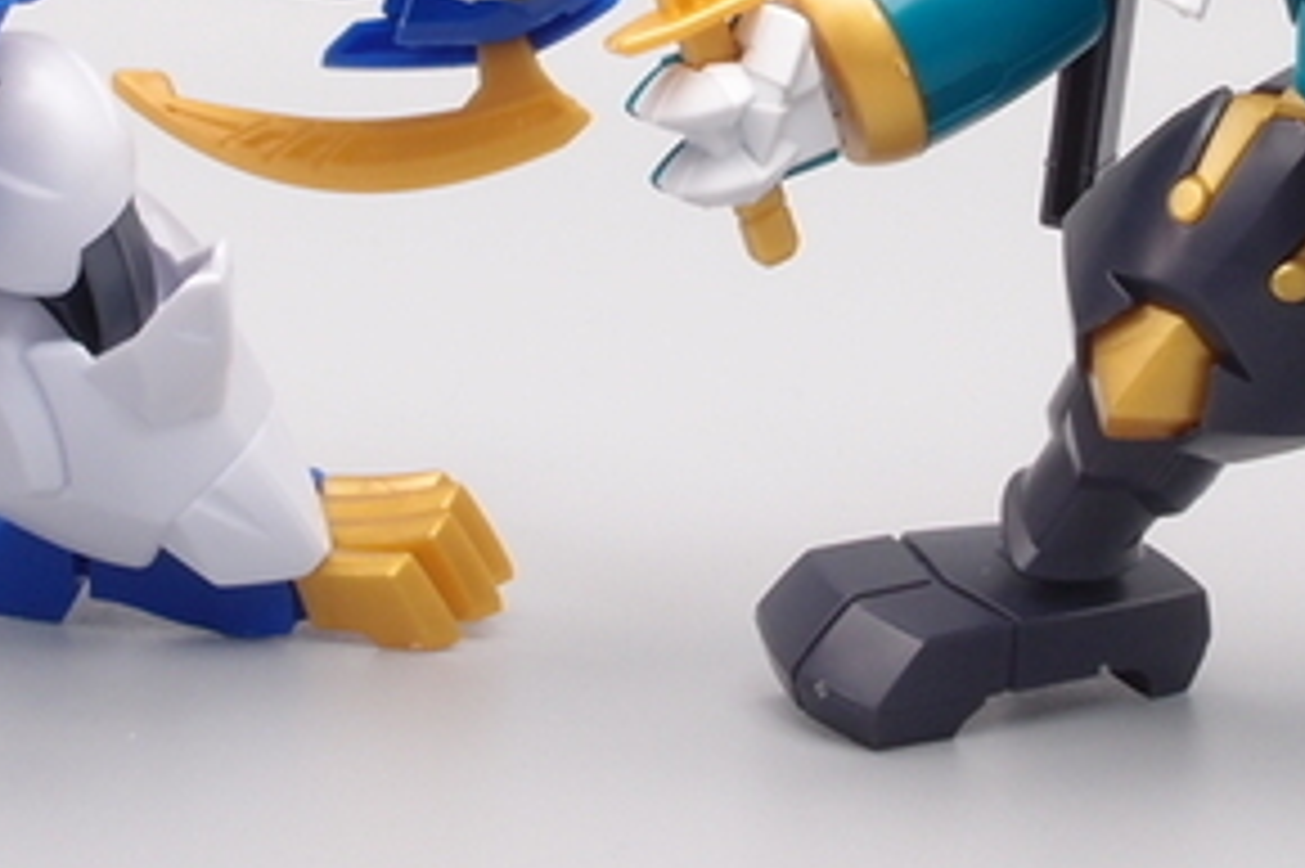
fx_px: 4782
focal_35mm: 132
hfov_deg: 15.5
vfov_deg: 10.3
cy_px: -54
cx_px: 558
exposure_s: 1/5
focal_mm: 9.87
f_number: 8
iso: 100
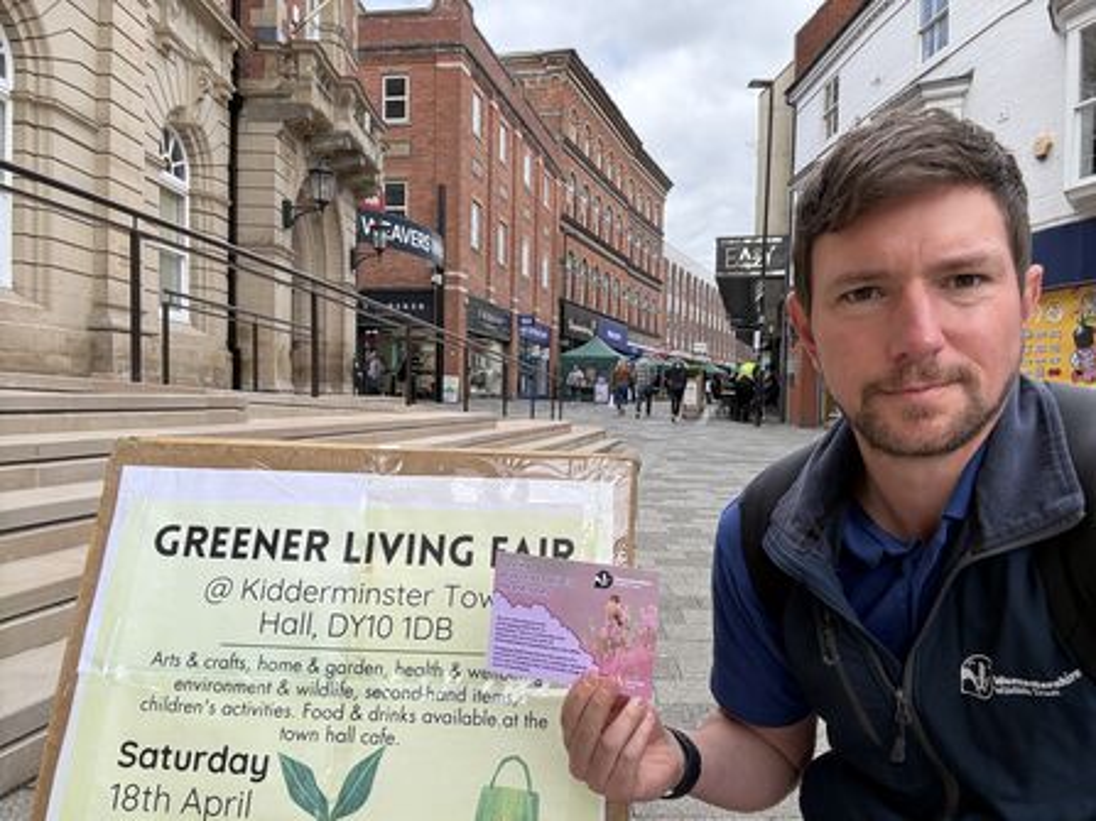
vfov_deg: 58.9
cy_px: 410
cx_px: 548
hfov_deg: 73.9
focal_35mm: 23
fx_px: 728
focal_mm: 2.69
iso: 25
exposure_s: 1/228
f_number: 1.9
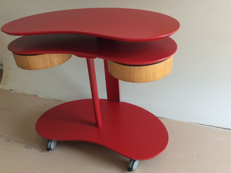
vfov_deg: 44.1
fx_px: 213
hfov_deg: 56.9
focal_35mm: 32
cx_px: 116
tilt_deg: -34.7
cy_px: 86
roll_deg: +3.4
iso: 32
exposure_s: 1/50
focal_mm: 3.3
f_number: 2.4
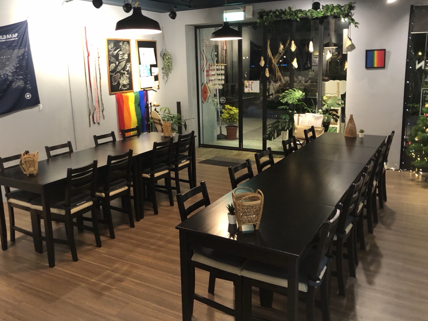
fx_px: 383
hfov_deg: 58.3
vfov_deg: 45.4
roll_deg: +1.3
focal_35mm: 31
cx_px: 207
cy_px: 148
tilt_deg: -10.5
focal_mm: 4
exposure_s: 1/11
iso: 100
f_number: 1.8
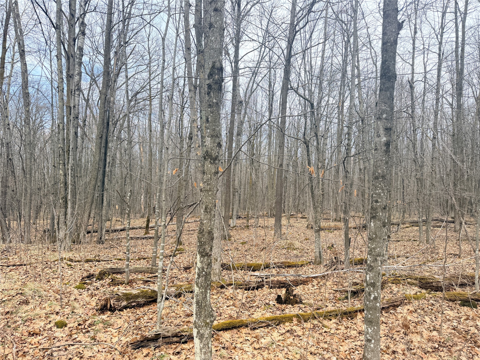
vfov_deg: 56.8
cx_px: 240
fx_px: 333
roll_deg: -1.0
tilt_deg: +3.7
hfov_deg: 71.6
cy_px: 180
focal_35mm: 24
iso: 100
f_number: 1.78
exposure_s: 1/898
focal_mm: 6.76
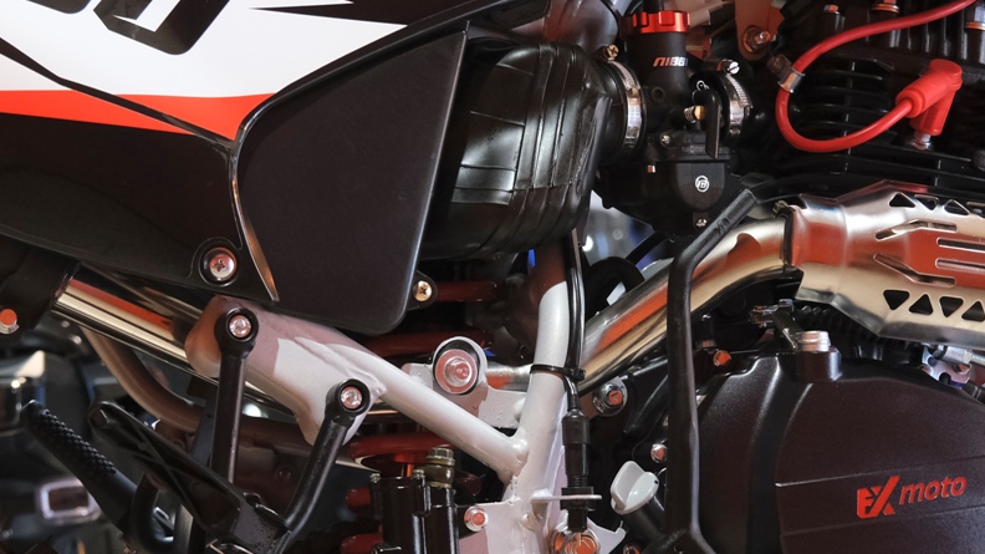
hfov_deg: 19.8
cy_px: 383
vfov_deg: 11.2
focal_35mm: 108
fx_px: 2820
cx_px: 494
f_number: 4
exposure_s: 1/100
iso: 2000
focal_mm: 34.2
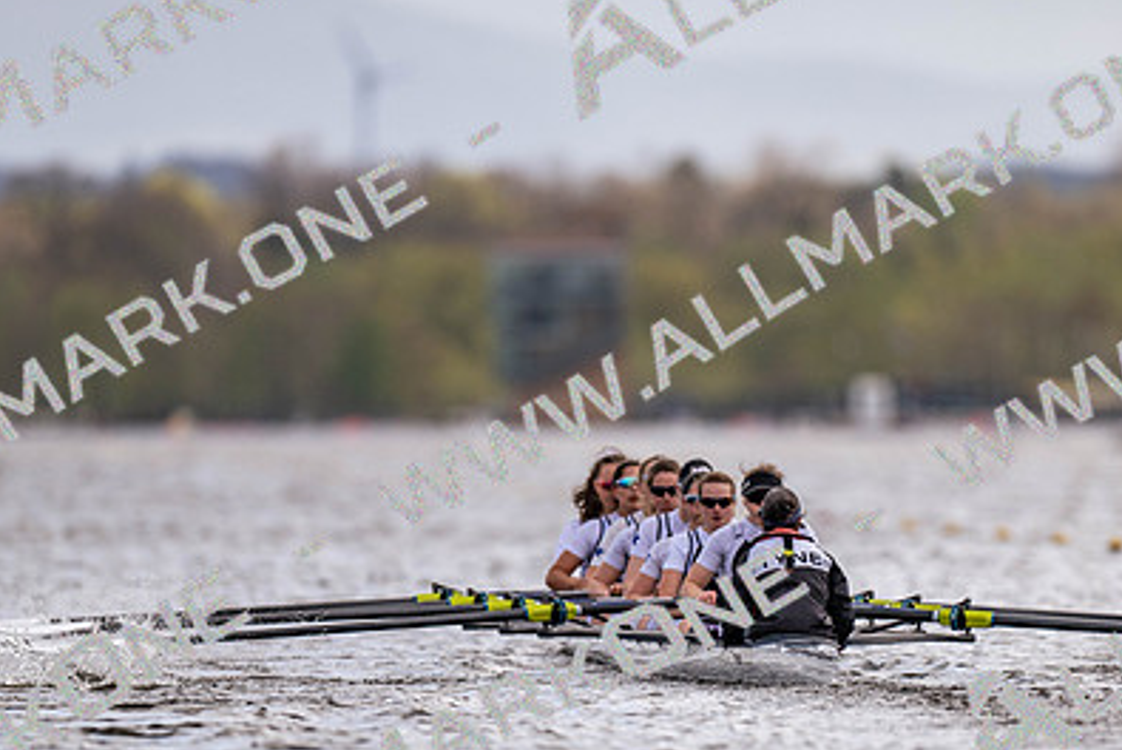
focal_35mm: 880
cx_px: 724
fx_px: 27446
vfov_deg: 1.6
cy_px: 536
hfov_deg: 2.3
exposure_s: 1/3200
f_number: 4
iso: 250
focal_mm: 600
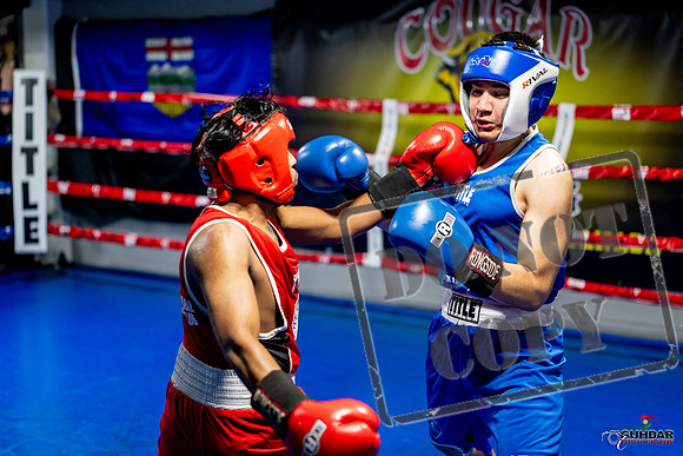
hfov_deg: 33.9
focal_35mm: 59
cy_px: 228
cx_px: 342
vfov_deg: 23.0
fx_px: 1120
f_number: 2
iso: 2500
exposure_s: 1/800
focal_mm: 59
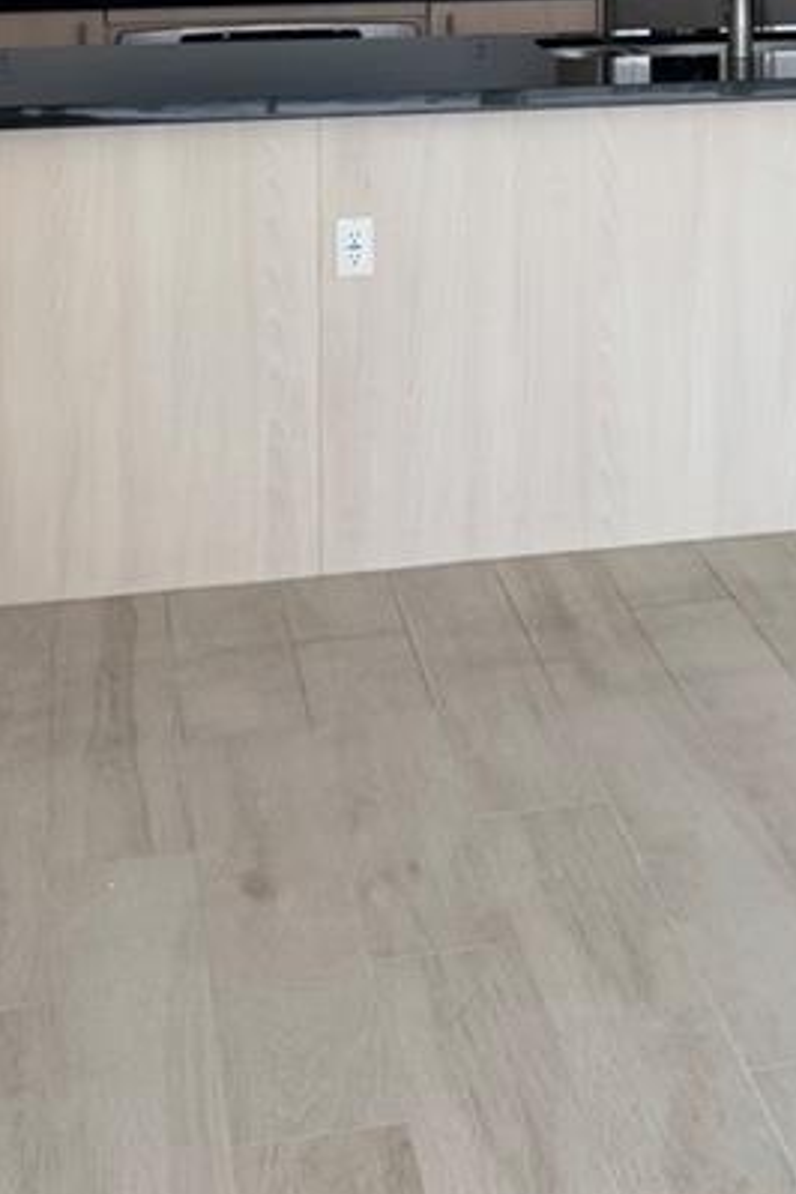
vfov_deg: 25.3
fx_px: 2487
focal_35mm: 75
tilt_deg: -4.6
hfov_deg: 17.5
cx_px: 886
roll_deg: -0.4
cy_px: -75
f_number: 1.78
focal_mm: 6.76
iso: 80
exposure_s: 1/402
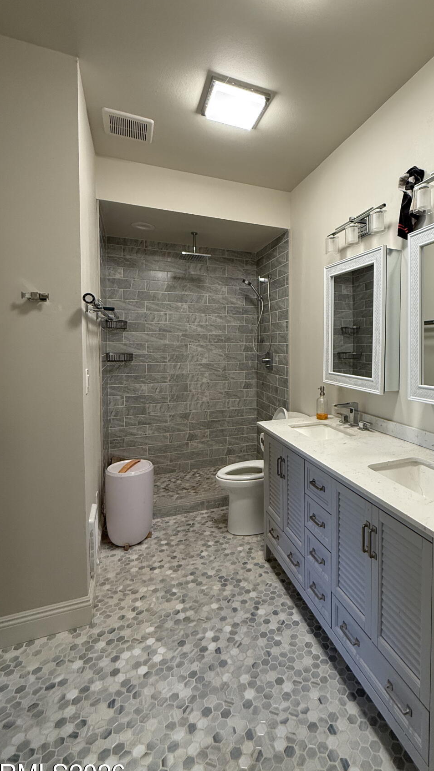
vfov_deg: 92.5
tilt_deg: -2.5
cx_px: 301
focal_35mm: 18
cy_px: 361
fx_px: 368
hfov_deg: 59.1
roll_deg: -0.4
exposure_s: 1/120
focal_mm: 2.22
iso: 200
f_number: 2.2
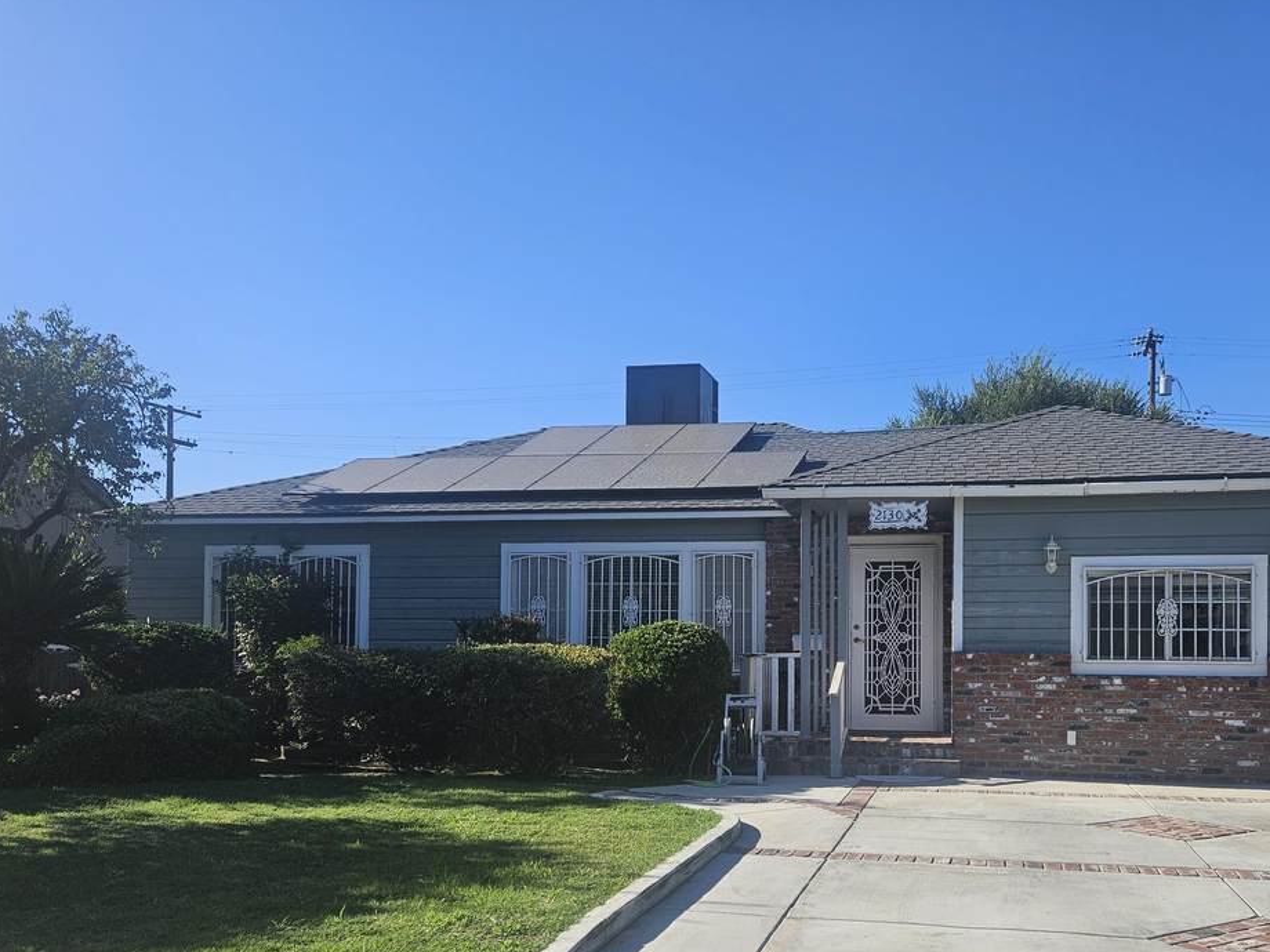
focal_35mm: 32
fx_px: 1174
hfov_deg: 56.2
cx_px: 787
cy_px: 610
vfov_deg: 43.7
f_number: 1.8
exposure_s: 1/1989
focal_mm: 5.4
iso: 25
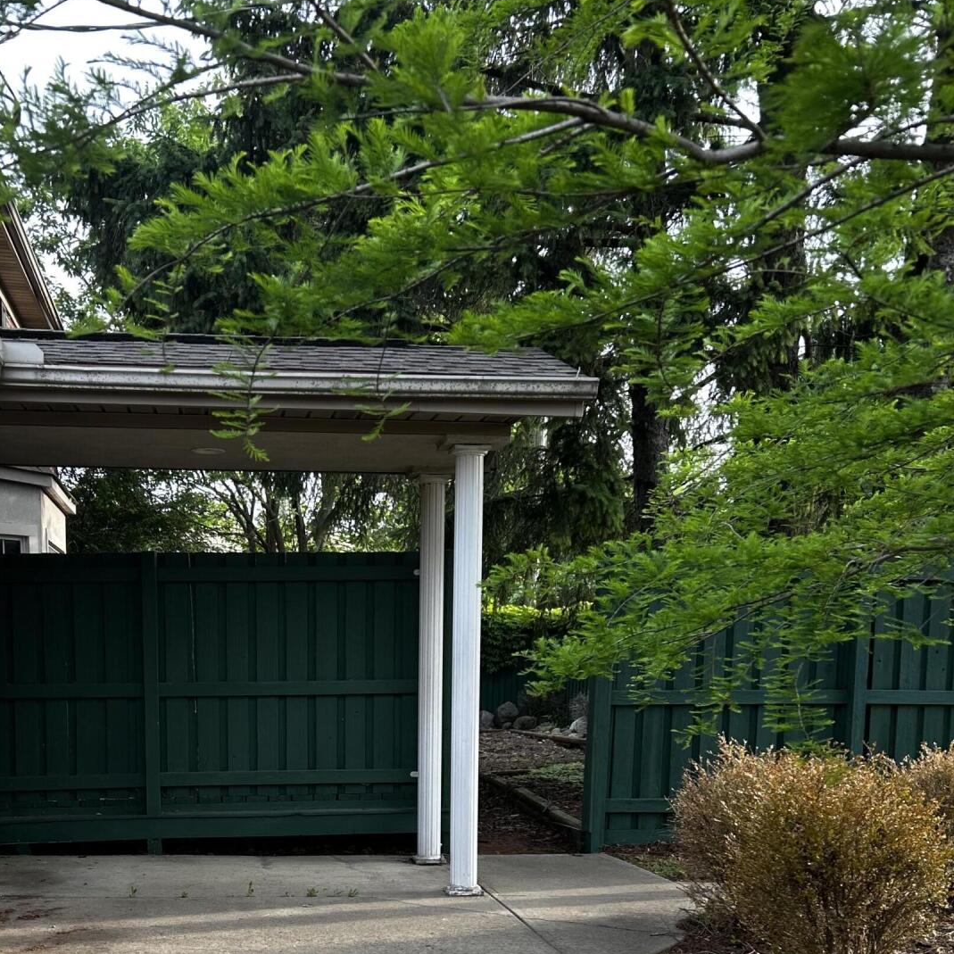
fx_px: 1341
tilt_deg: -5.4
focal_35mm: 43
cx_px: 325
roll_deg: +1.5
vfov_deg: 37.3
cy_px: 808
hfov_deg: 38.8
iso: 32
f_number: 1.5
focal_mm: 5.7
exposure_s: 1/146
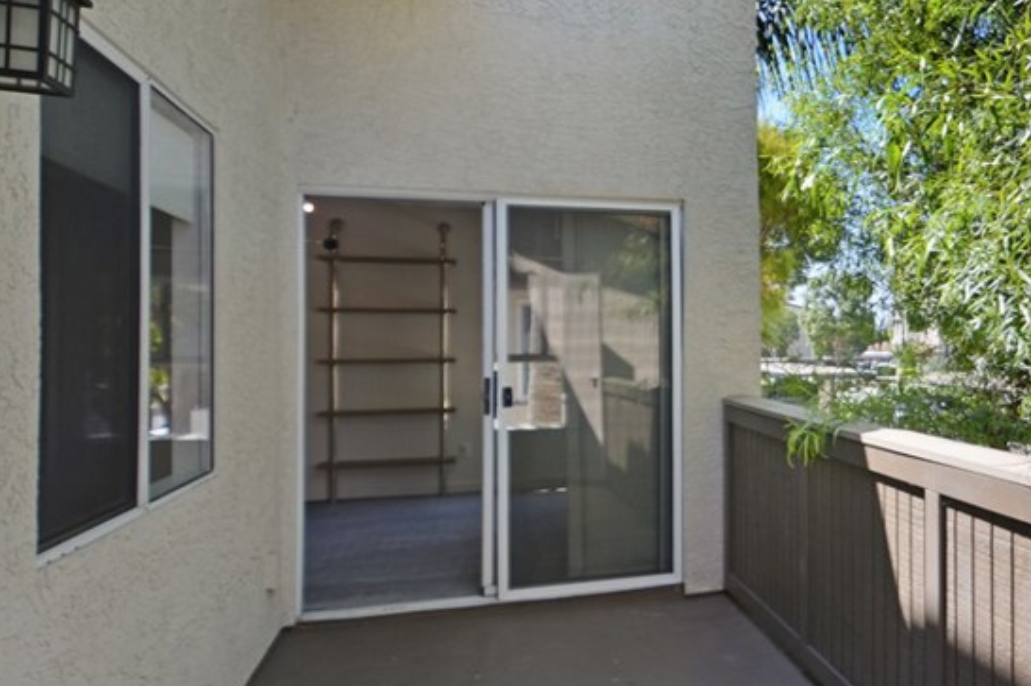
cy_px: 308
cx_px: 837
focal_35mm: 31
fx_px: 885
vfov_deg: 42.3
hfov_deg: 55.8
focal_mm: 11
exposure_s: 1/60
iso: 100
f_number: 2.8
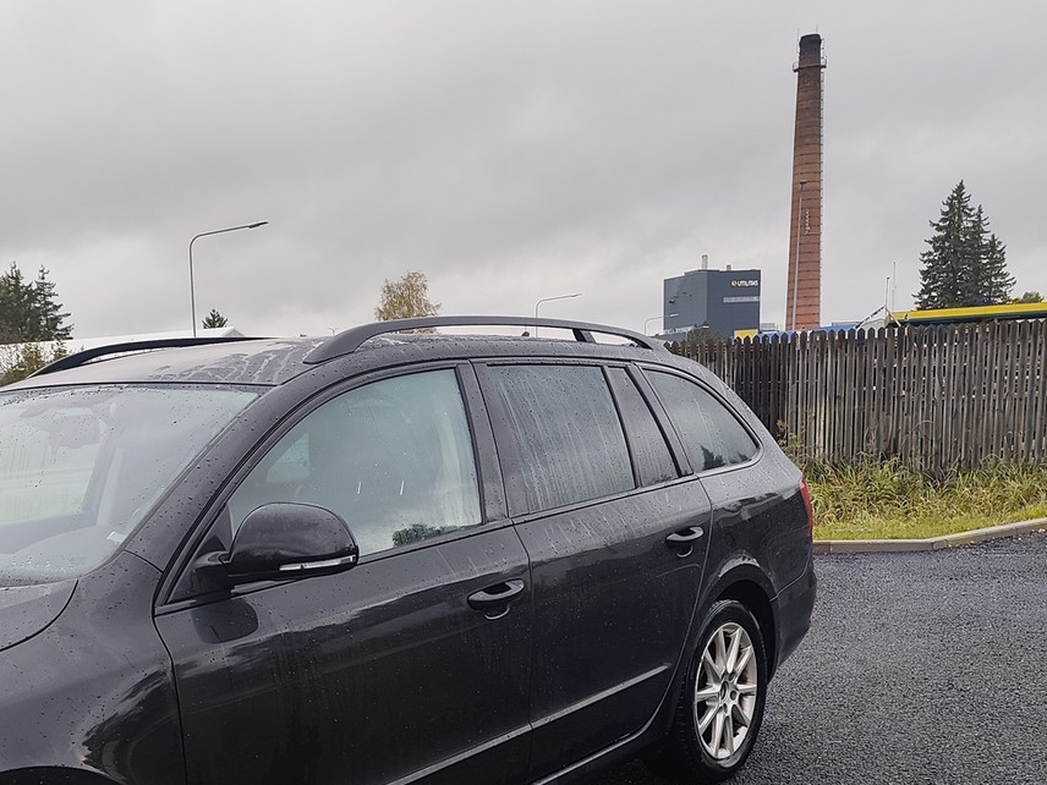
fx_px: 1301
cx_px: 353
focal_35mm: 43
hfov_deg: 43.3
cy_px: 695
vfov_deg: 32.1
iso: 50
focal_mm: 6.19
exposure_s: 1/256
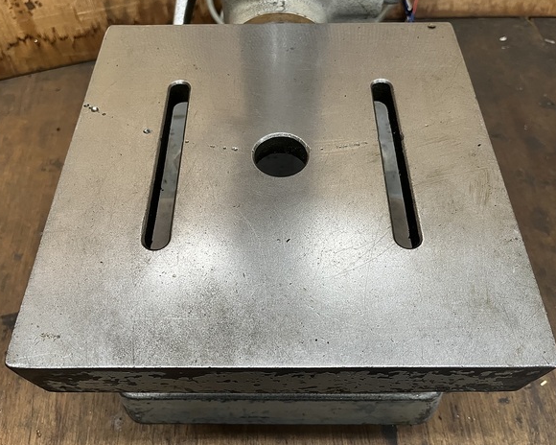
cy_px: 218
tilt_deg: -56.9
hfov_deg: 62.2
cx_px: 279
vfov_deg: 51.5
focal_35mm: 28
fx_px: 461
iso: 200
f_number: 1.6
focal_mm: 5.1
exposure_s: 1/60
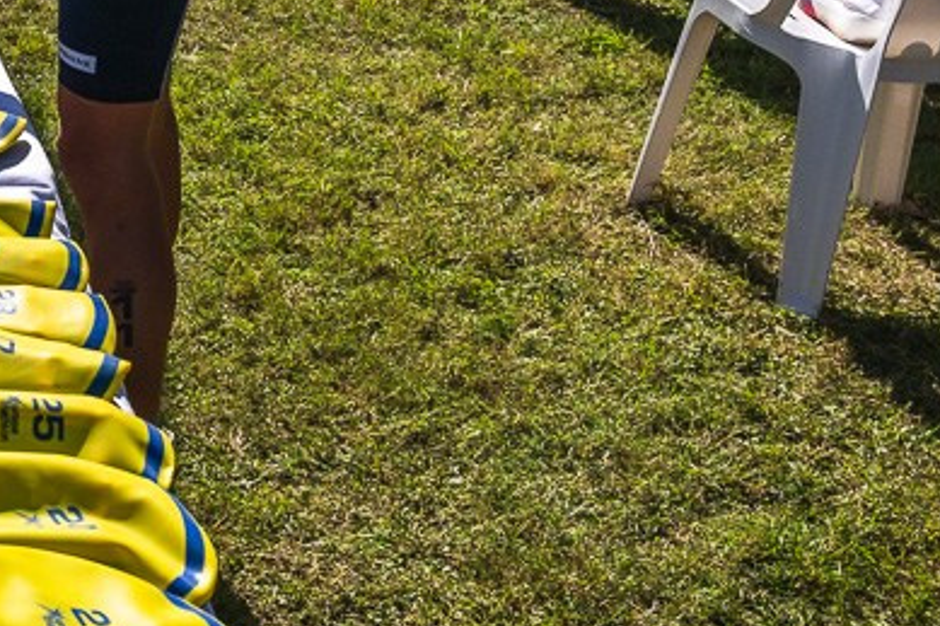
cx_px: -317
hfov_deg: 21.6
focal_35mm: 84
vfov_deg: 15.7
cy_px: -91
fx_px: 2192
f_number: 7.1
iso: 320
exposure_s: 1/3200
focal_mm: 25.5
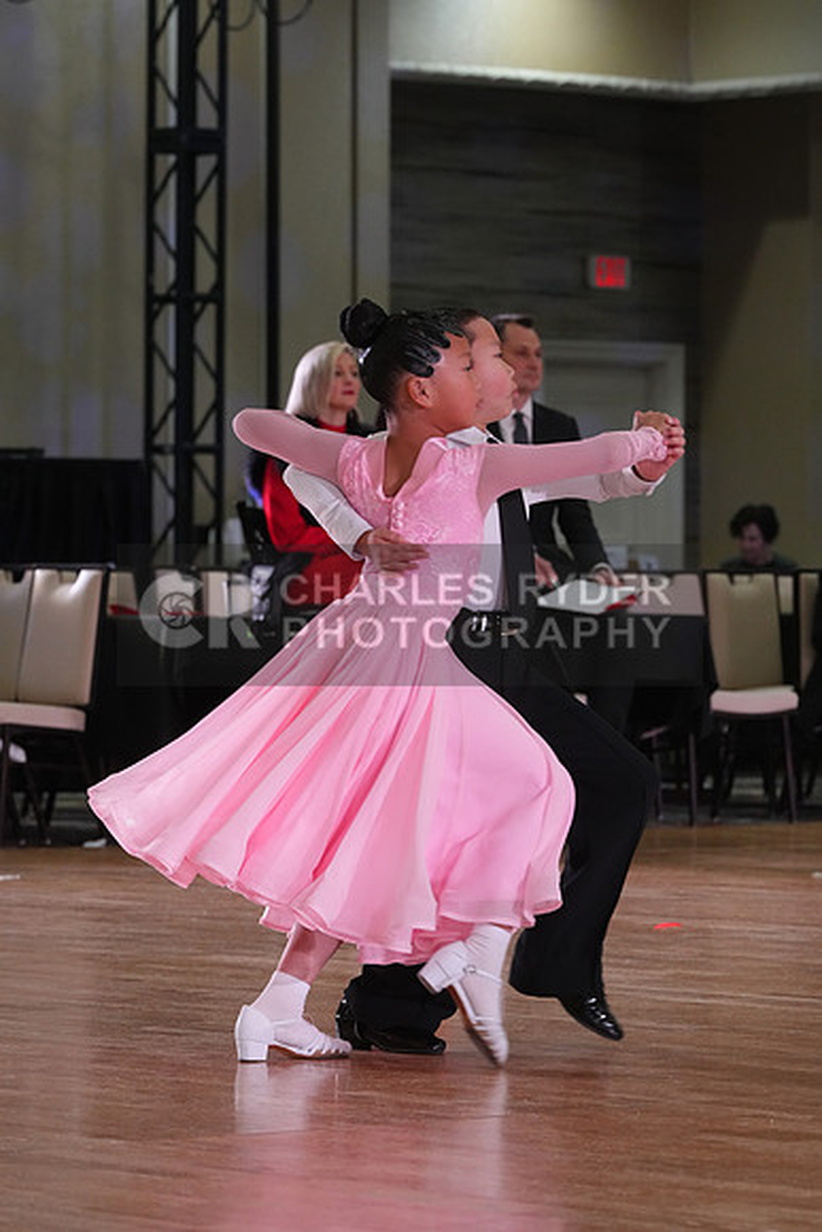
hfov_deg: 8.2
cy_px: 616
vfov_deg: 12.3
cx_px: 411
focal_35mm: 167
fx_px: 5716
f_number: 8
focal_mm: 167
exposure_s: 1/200
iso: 4000
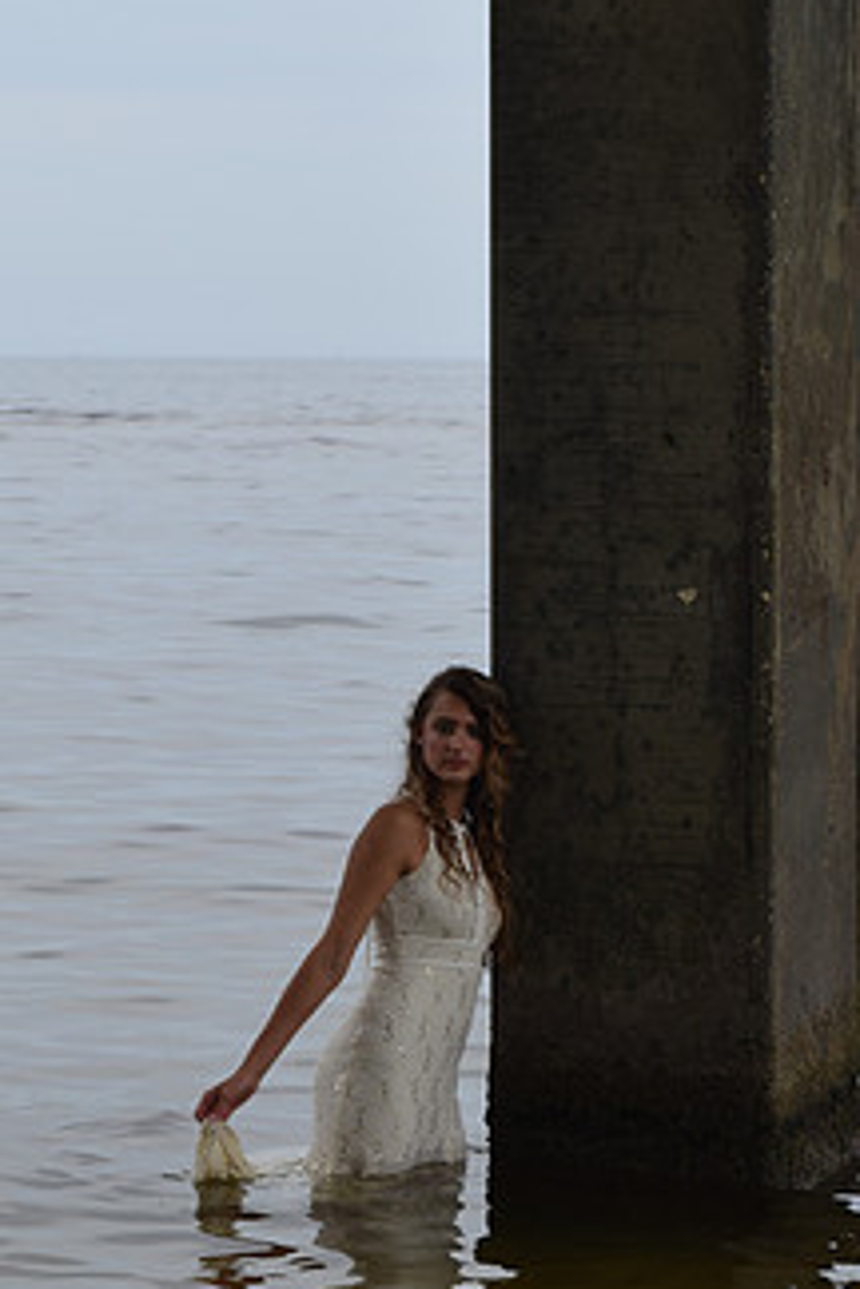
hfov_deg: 9.3
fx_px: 5299
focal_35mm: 148
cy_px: 656
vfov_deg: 13.9
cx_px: 293
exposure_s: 1/320
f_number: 9
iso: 200
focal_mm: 55
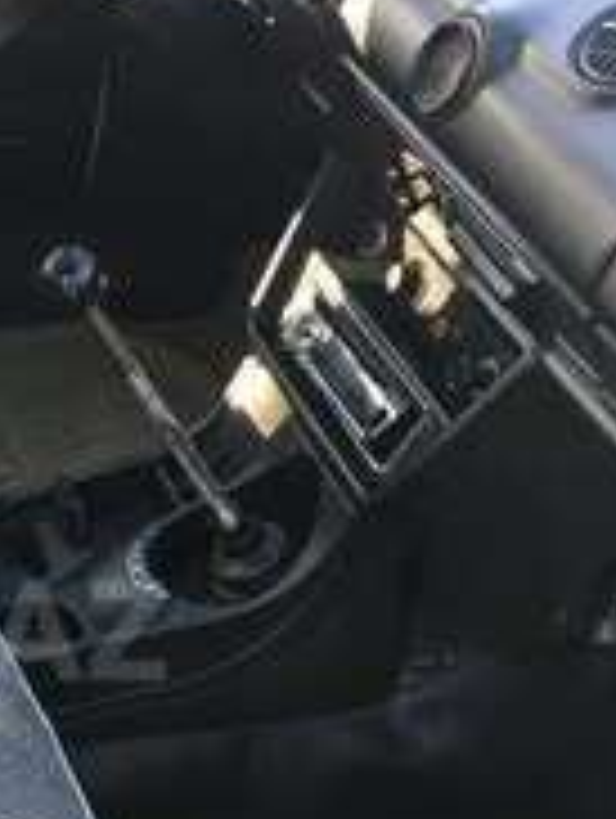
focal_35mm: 79
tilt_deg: -39.3
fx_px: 1870
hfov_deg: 17.6
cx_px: -180
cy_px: 630
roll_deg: -2.5
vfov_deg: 24.4
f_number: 2.2
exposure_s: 1/33
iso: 25
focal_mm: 4.15
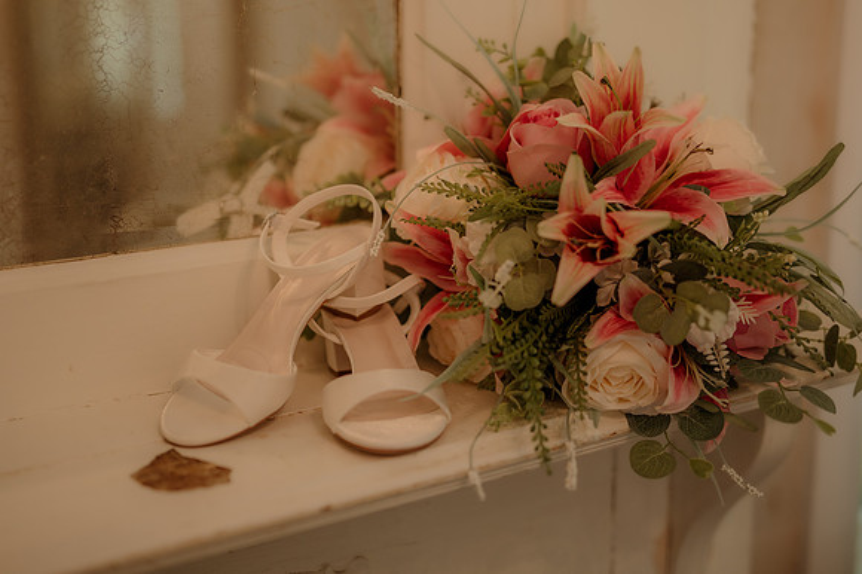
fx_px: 1264
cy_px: 288
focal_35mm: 53
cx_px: 442
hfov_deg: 37.6
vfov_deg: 25.6
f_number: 1.4
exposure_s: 1/320
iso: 250
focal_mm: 50
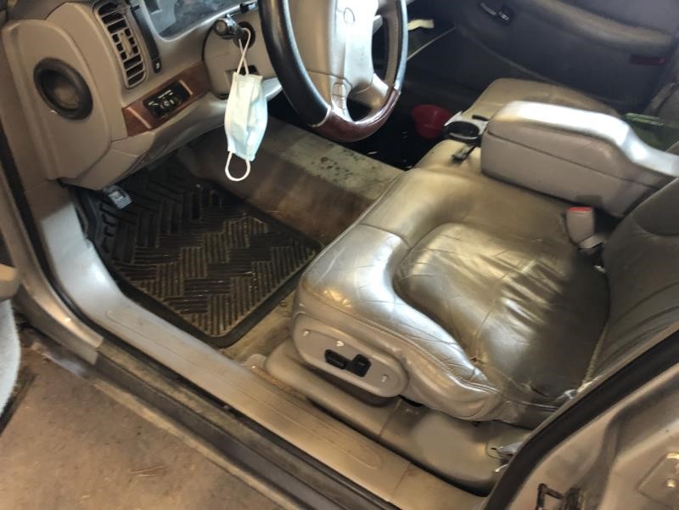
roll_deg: -1.6
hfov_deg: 63.4
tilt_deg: -42.9
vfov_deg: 49.7
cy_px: 255
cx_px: 340
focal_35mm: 28
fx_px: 549
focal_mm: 3.99
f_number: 1.8
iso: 80
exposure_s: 1/6
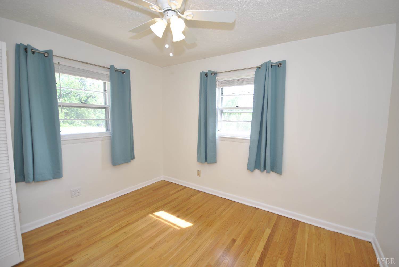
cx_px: 200
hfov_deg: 100.3
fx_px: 166
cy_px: 134
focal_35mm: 15
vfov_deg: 77.5
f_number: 4
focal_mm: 10
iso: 200
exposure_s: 1/60
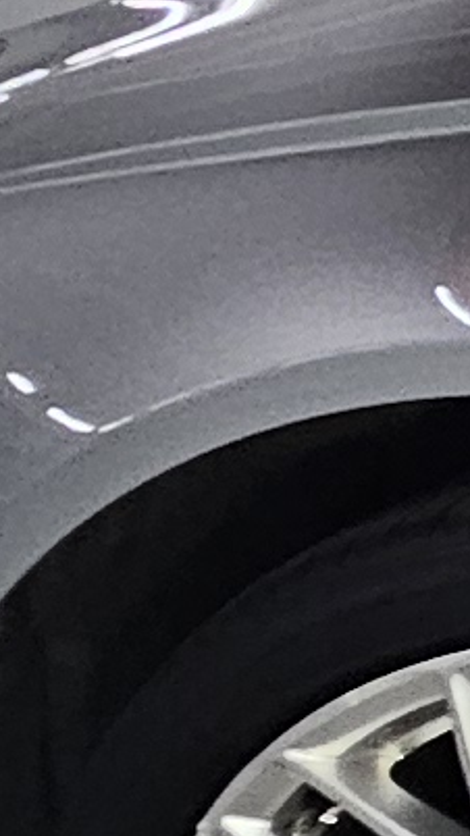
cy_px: 10
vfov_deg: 15.0
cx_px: 3244
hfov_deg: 4.5
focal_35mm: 141
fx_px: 3125
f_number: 2.2
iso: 125
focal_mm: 2.2
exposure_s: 1/60
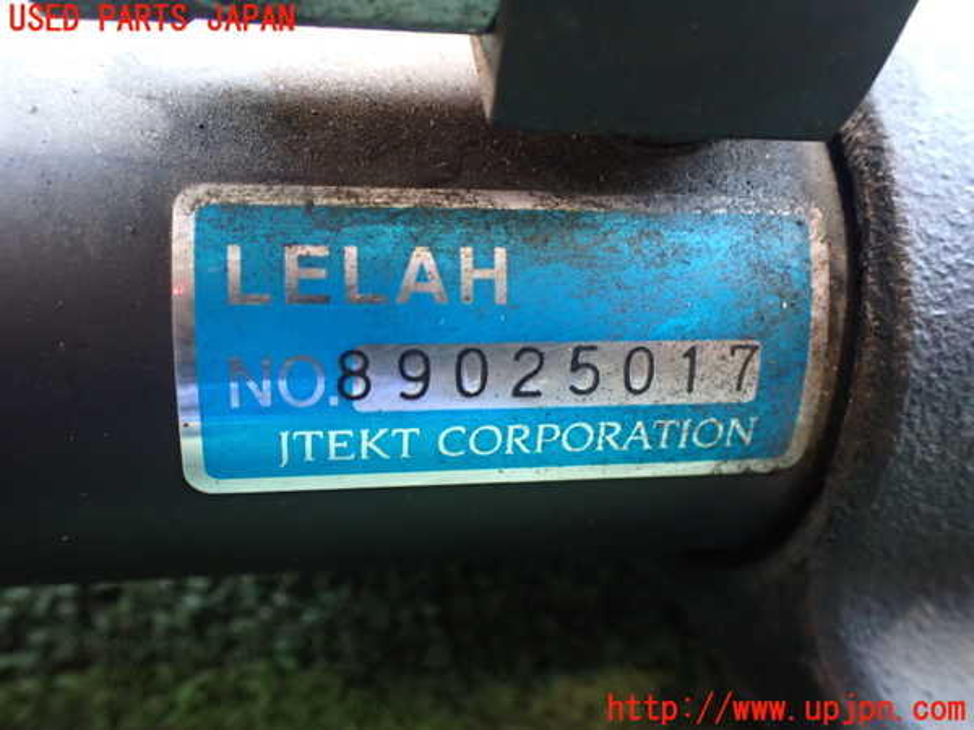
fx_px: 844
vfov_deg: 46.8
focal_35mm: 30
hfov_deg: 60.0
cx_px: 487
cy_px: 365
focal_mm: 5.4
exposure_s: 1/50
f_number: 2.3
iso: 800
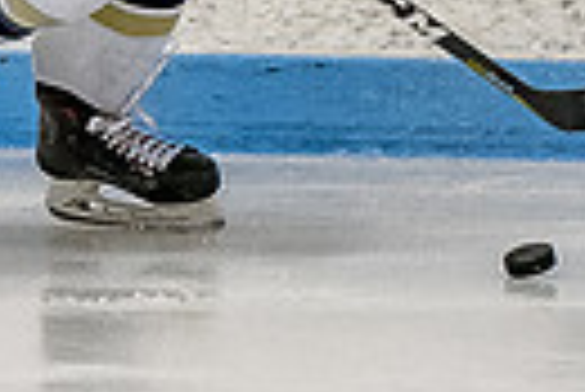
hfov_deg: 1.9
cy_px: -480
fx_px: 17748
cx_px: 166
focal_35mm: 1091
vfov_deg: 1.3
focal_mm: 90
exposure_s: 1/800
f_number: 4
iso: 3600
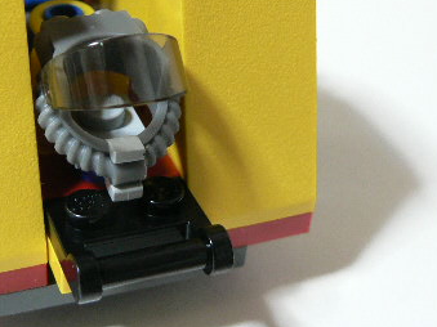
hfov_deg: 27.9
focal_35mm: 68
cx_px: 83
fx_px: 858
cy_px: 84
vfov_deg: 21.4
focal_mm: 6
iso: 200
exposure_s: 1/10
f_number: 2.8
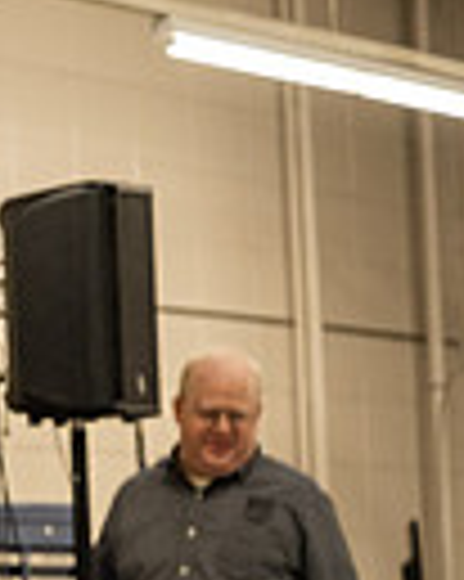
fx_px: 5311
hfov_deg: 4.9
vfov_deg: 6.2
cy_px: 600
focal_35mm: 309
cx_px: -680
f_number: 2.8
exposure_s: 1/320
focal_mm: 70
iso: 640
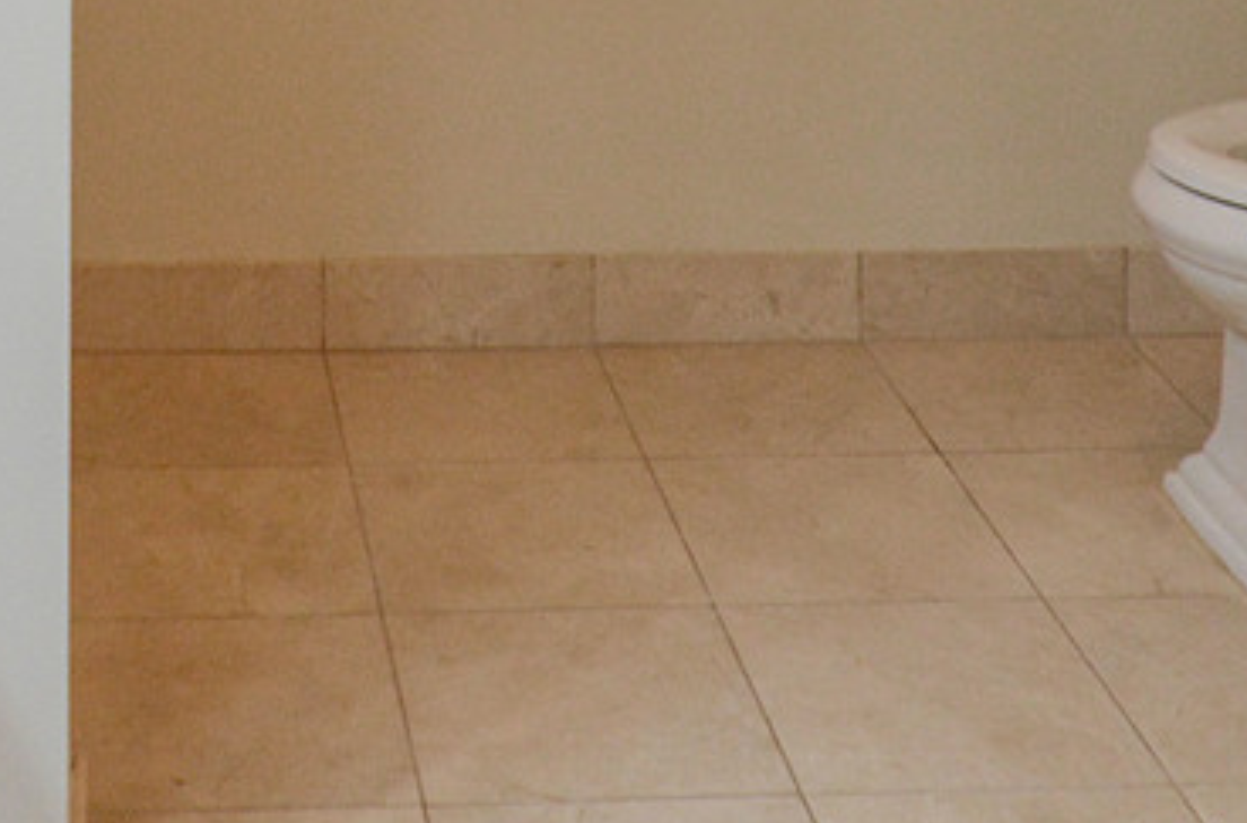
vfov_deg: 15.9
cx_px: 168
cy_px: -640
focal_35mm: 73
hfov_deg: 26.9
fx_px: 2529
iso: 450
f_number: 4
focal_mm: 11
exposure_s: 1/60
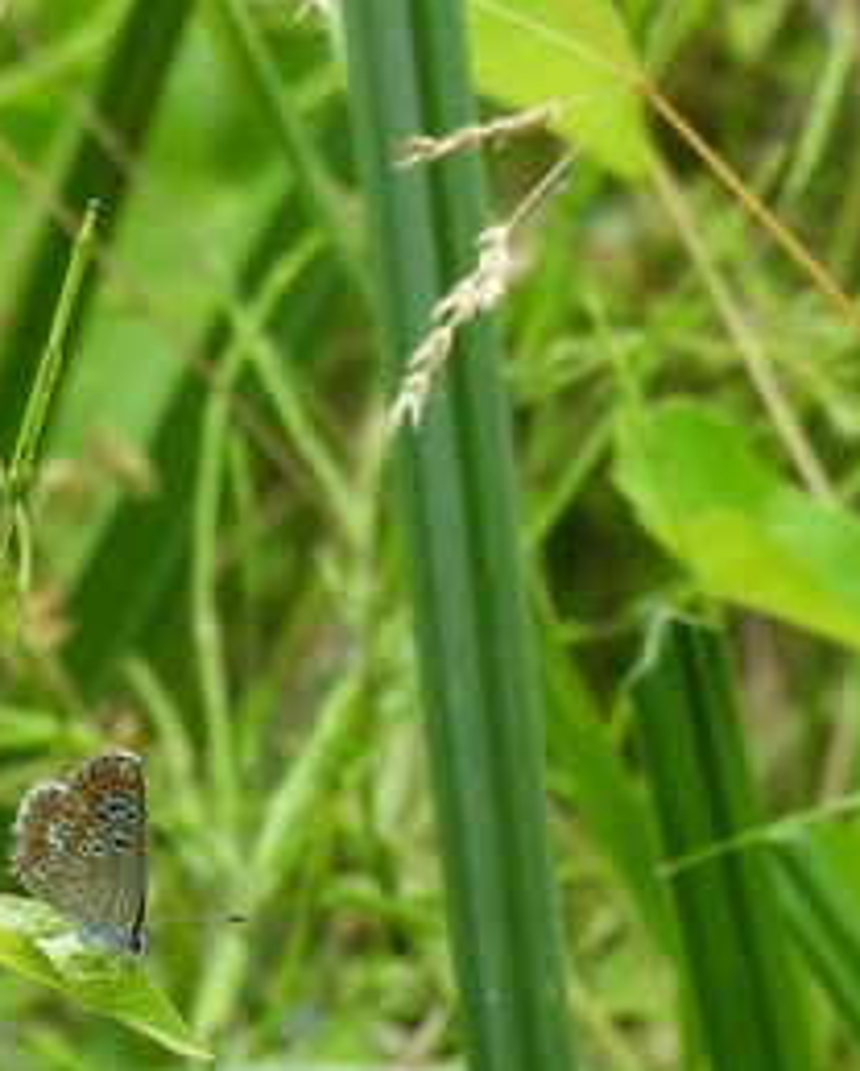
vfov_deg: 2.0
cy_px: 856
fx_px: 30567
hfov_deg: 1.6
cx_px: 83
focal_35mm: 963
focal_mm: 71.4
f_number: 5
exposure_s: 1/80
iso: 100
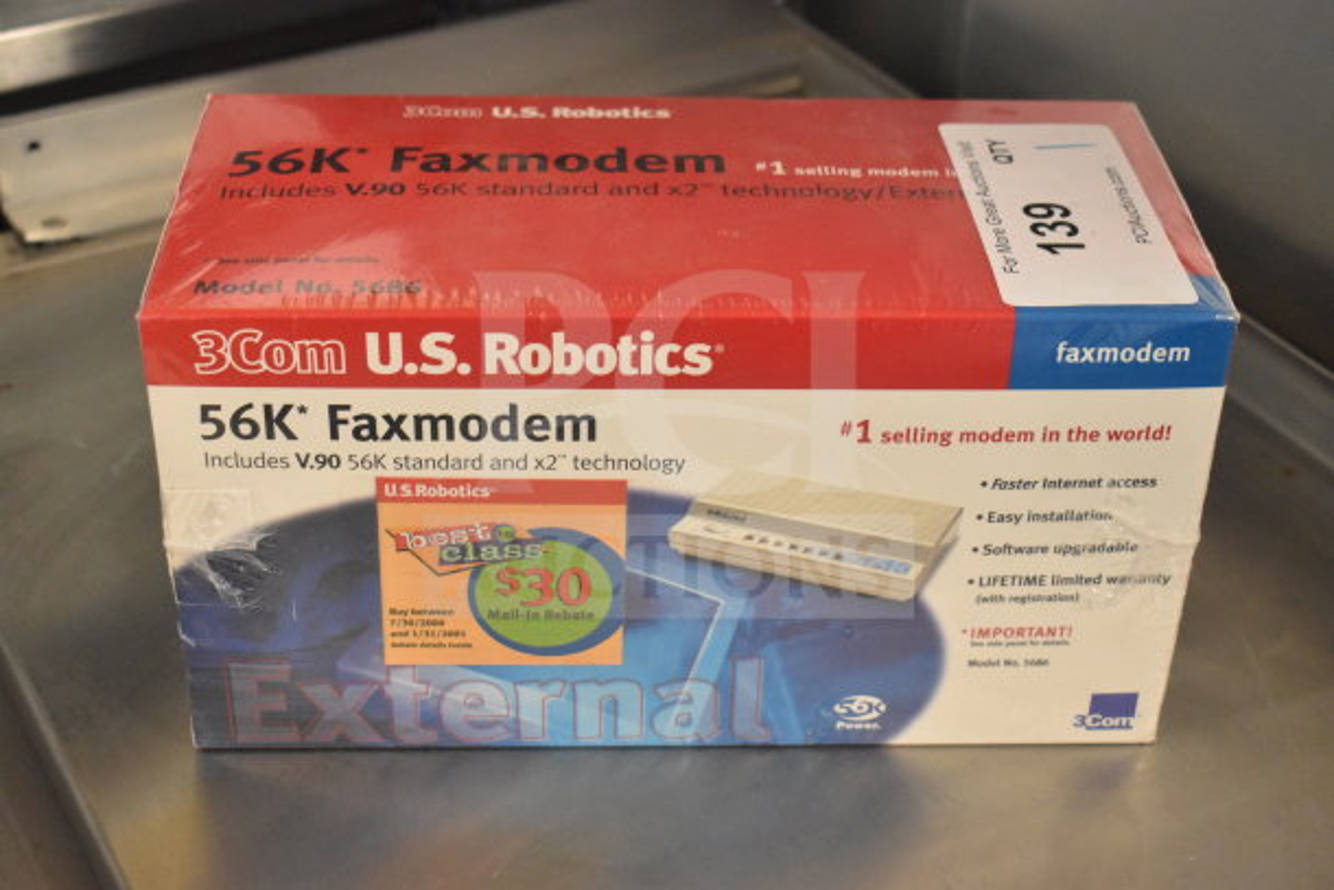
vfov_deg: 23.8
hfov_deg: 35.0
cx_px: 667
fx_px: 2113
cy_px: 445
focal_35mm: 57
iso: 5000
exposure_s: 1/60
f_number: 4.8
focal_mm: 38
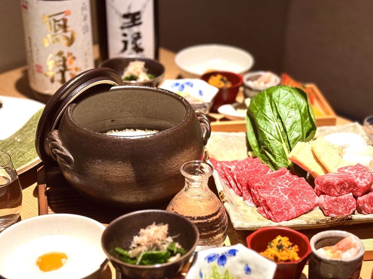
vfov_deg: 20.7
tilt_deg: -31.0
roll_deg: -1.5
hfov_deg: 27.4
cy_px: 186
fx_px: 765
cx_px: 212
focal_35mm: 71
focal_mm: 6.76
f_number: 1.78
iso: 64
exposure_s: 1/100
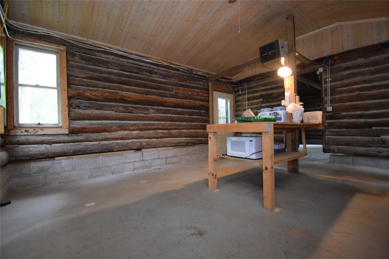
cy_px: 130
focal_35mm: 15
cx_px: 194
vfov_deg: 77.3
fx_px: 162
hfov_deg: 100.4
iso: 4000
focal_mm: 10
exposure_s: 1/60
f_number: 4.5
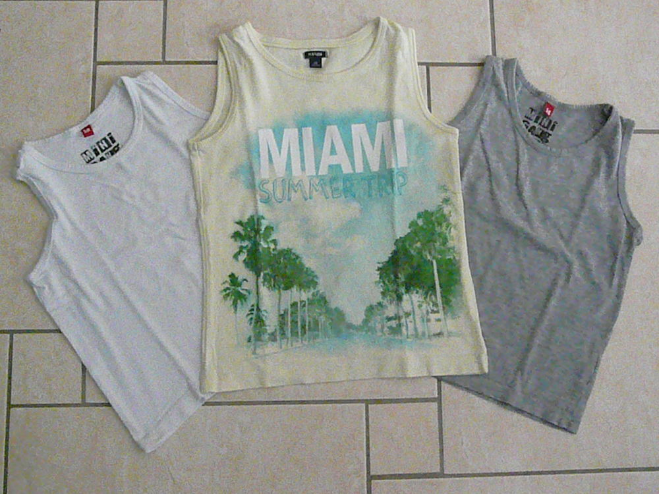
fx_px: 742
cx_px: 330
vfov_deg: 36.8
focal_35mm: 39
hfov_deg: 47.9
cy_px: 247
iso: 3200
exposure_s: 1/160
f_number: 9
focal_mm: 6.4
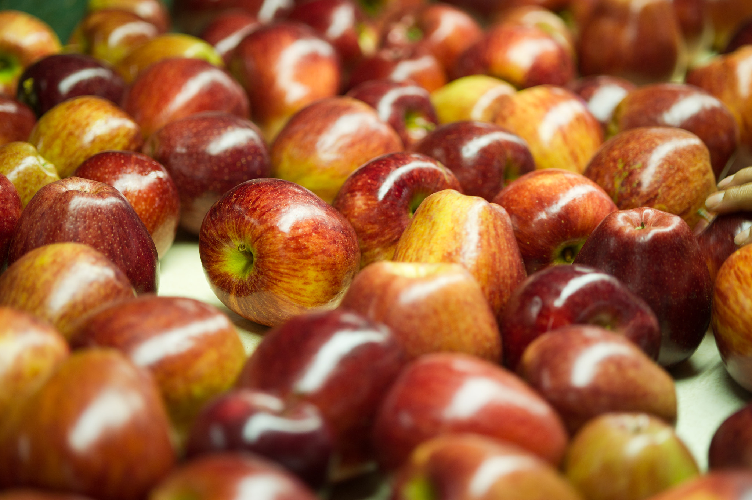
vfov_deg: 13.0
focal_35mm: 105
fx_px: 2192
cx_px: 376
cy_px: 250
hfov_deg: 19.5
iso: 720
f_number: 3
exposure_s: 1/100
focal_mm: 105
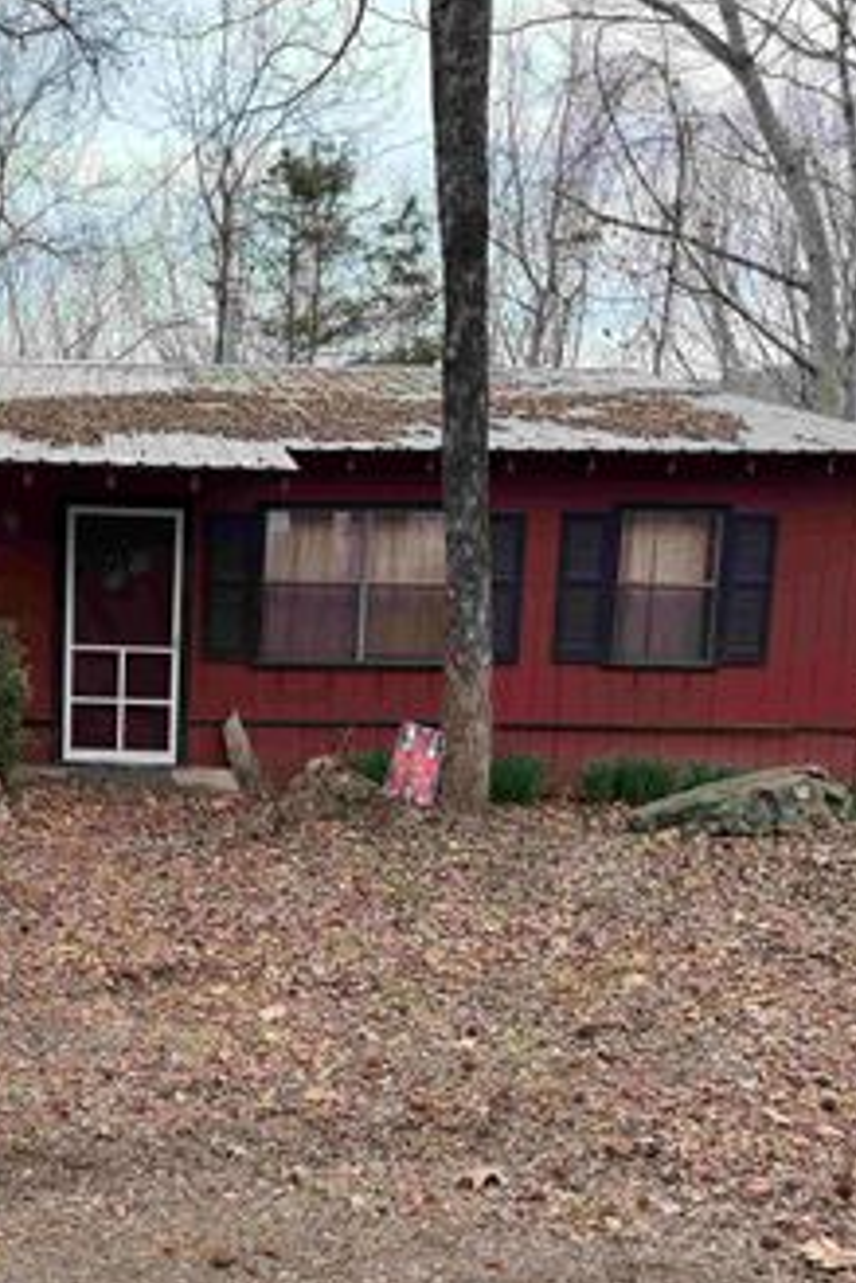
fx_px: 1354
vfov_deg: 50.6
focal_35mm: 38
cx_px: 109
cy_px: 679
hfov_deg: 33.5
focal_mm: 6.76
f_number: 1.78
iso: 100
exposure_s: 1/979
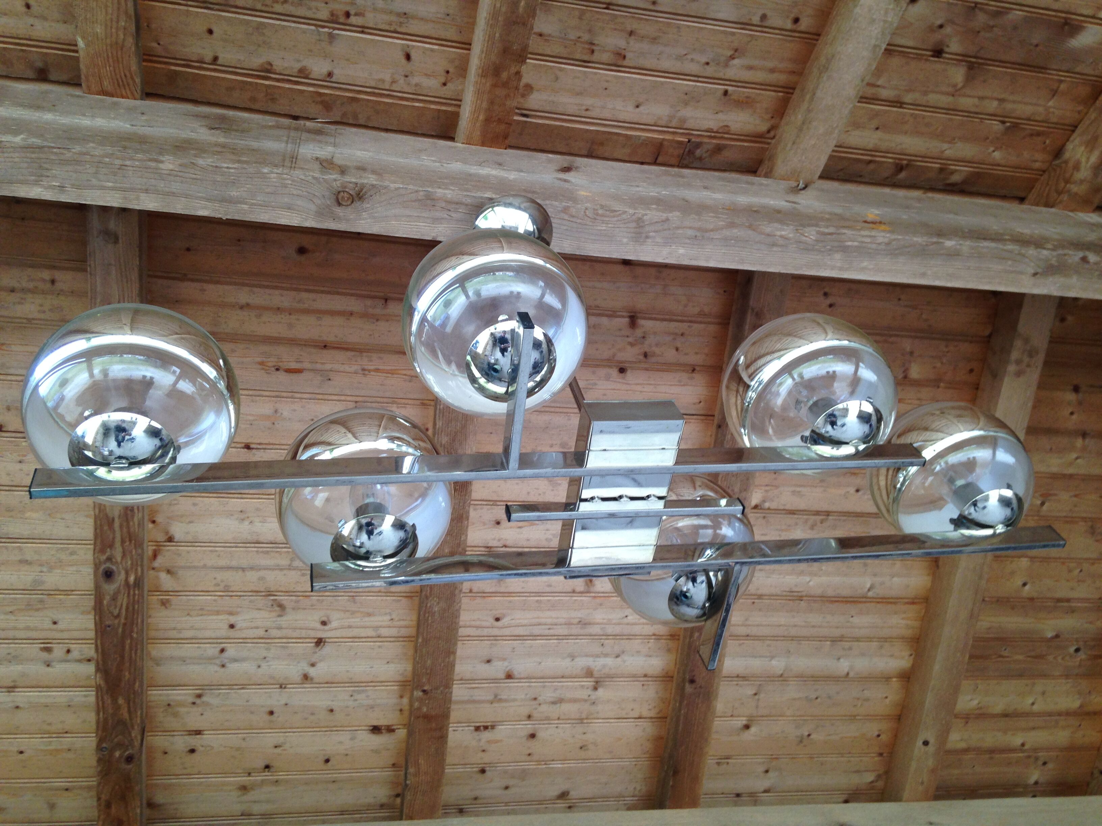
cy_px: 413
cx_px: 551
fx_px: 1051
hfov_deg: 55.4
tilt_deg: +54.6
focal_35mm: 33
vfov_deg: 42.9
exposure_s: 1/60
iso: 64
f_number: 2.4
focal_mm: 4.12
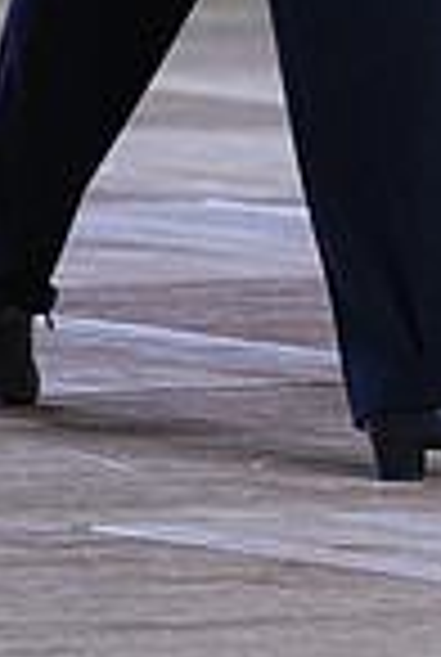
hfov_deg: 2.2
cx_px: 718
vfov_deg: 3.3
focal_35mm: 626
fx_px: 11448
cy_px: -621
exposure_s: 1/500
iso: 1250
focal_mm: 158
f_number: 4
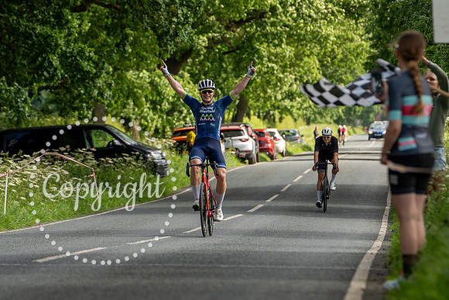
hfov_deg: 8.3
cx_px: 215
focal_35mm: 247
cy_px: 69
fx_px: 3083
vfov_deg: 5.6
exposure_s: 1/1000
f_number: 4
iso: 250
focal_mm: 155
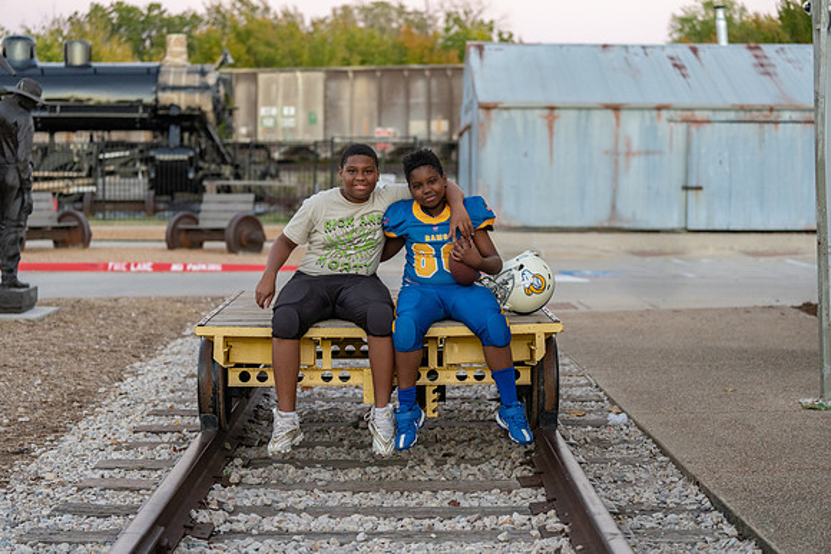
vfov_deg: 19.5
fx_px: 1616
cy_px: 277
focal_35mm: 70
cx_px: 416
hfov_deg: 28.8
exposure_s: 1/320
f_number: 2.8
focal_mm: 70
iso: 2500
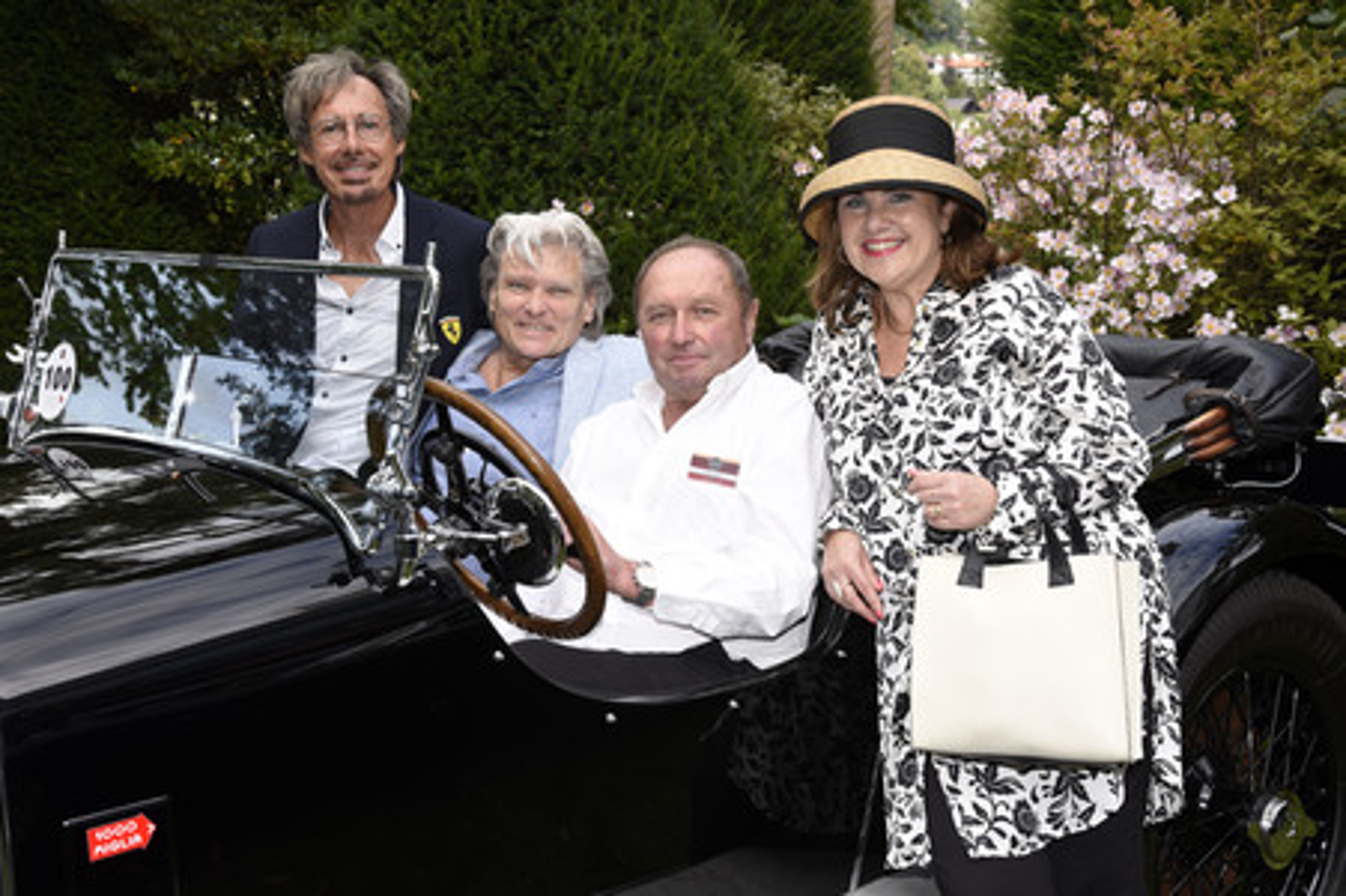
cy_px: 448
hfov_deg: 41.1
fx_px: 1793
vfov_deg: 28.0
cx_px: 673
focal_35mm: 48
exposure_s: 1/125
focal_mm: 48
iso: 250
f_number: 8
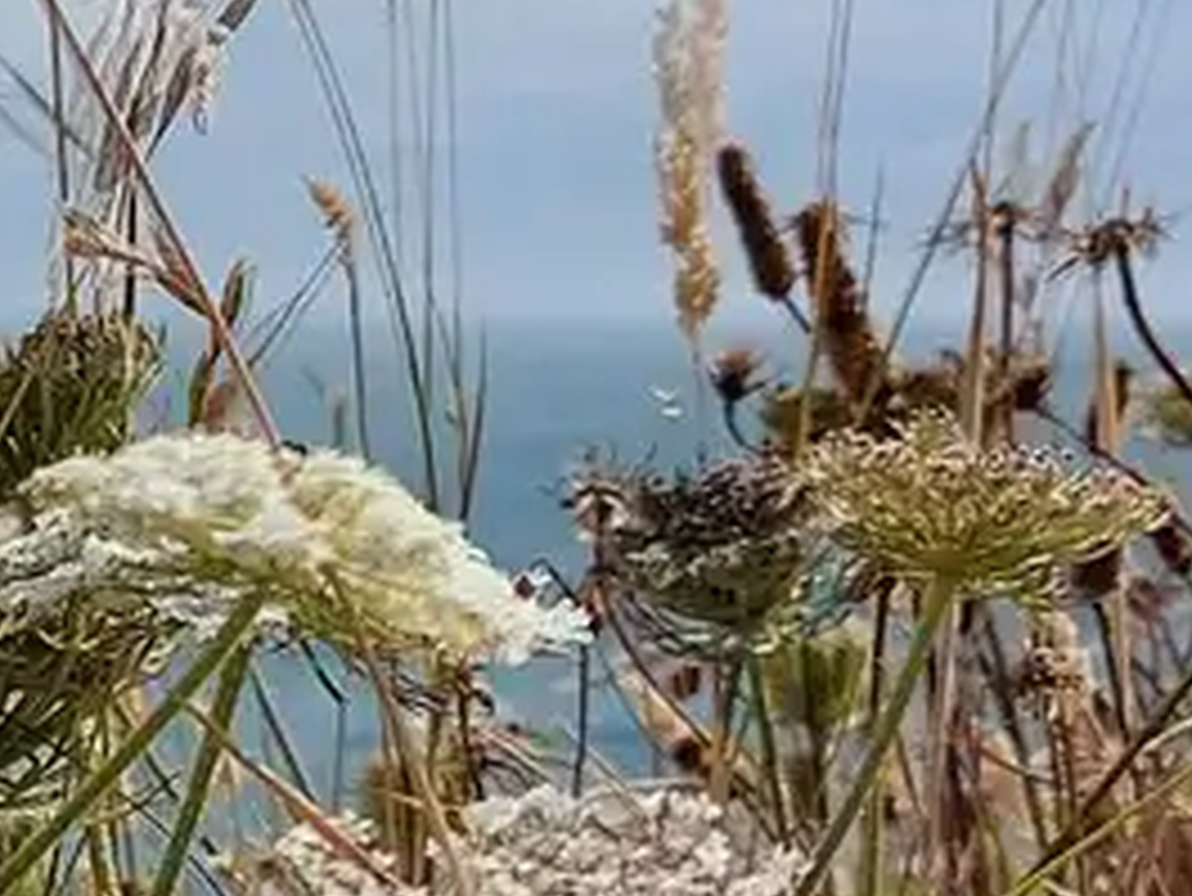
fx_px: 4685
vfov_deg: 10.6
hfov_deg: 13.7
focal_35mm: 136
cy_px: 1227
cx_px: -558
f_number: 1.8
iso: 25
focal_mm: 5.23
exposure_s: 1/1930
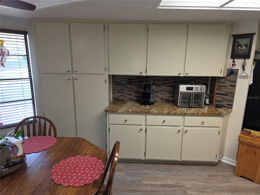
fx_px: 173
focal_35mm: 23
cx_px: 130
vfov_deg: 58.9
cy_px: 98
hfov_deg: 73.9
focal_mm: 6.3
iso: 50
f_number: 1.7
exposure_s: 1/60
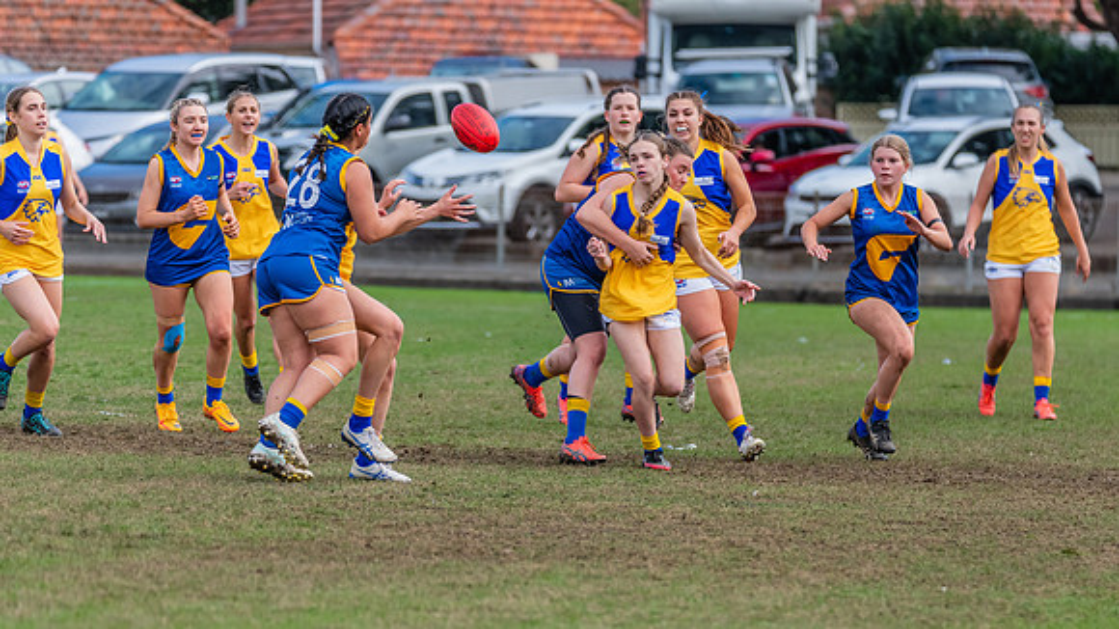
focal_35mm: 349
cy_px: 381
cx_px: 615
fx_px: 10362
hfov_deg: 6.2
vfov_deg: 3.5
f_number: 5.6
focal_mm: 300
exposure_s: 1/1600
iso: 800
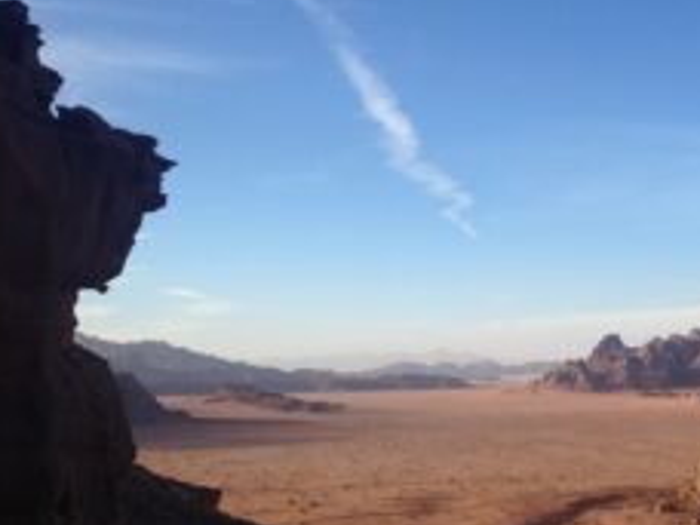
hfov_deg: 32.0
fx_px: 1173
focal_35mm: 58
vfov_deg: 25.2
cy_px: 313
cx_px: 599
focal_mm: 4.12
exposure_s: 1/1290
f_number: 2.4
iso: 50
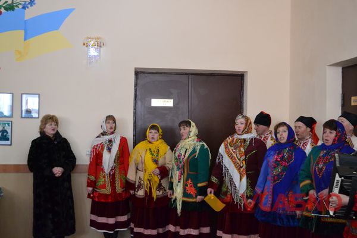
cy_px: 119
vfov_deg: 28.1
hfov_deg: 41.1
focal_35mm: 48
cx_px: 178
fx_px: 476
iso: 2500
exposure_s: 1/60
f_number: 4.8
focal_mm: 32
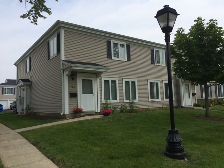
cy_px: 84
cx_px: 112
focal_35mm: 29
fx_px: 188
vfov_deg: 48.2
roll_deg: +1.8
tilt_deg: +5.7
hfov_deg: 61.7
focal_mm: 4.15
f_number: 2.2
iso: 32
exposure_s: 1/2740
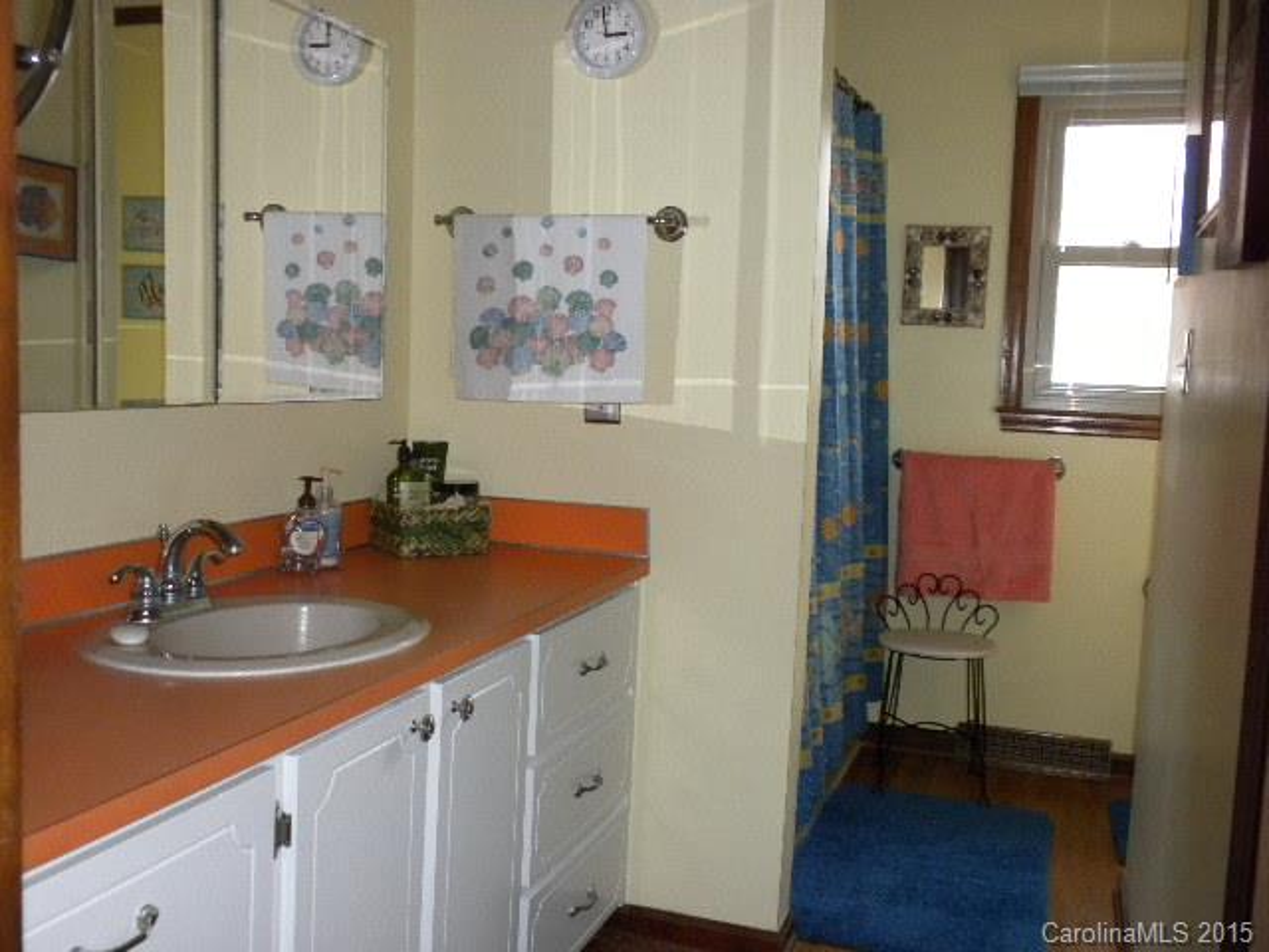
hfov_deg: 50.1
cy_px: 476
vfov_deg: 38.7
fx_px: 1356
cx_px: 634
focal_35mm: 37
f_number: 3.5
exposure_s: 1/30
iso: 400
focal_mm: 6.6
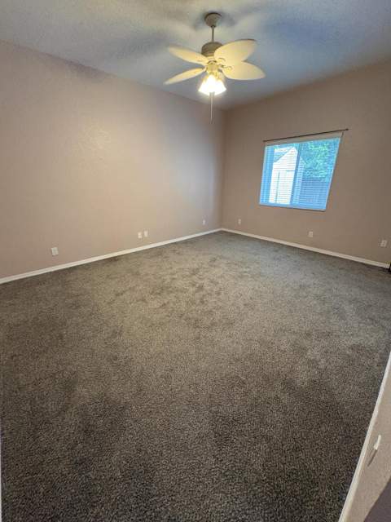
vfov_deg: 102.1
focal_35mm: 14
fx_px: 211
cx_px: 196
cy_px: 261
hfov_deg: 85.7
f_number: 2.2
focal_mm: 2.22
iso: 500
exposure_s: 1/60
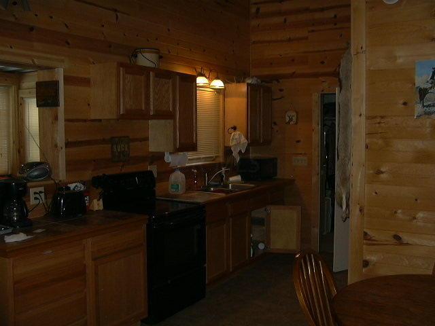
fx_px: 440
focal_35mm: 35
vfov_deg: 40.7
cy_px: 163
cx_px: 218
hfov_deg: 52.6
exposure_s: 1/64.1
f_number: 2.8
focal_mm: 5.4
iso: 100
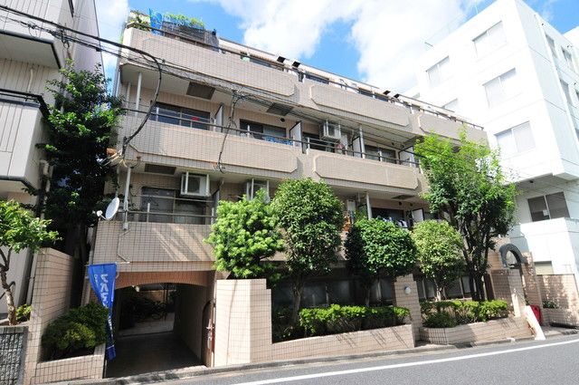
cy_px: 192
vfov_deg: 67.2
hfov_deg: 90.1
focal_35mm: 18
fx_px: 289
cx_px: 290
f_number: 13
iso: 800
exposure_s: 1/640
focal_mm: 12
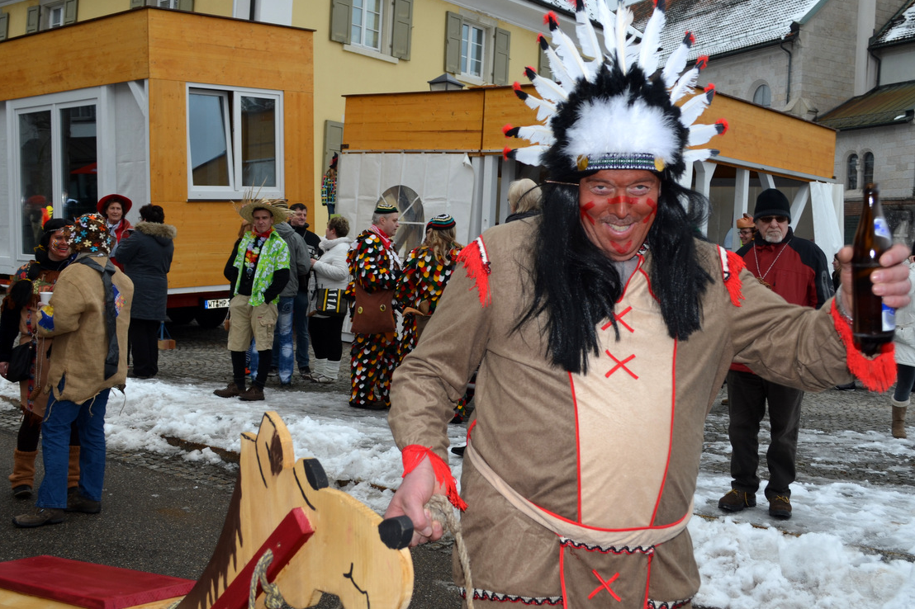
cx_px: 444
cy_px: 281
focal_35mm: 39
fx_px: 991
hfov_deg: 49.6
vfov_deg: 34.2
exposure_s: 1/160
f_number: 6.3
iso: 100
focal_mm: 24
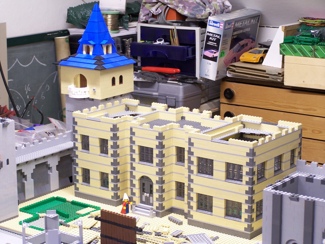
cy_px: 122
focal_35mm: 94
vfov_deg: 15.7
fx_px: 883
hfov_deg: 20.9
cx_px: 162
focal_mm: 15.6
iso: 80
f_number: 3.2
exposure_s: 1/4
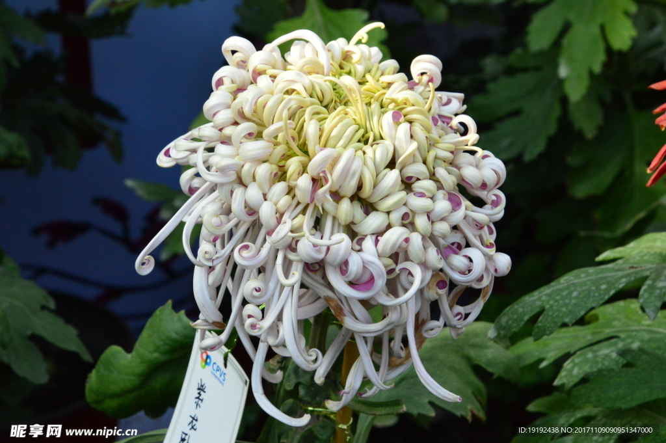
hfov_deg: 16.1
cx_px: 333
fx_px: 2357
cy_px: 222
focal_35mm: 128
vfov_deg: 10.7
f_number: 14
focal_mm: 85
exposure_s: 1/250
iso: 1600
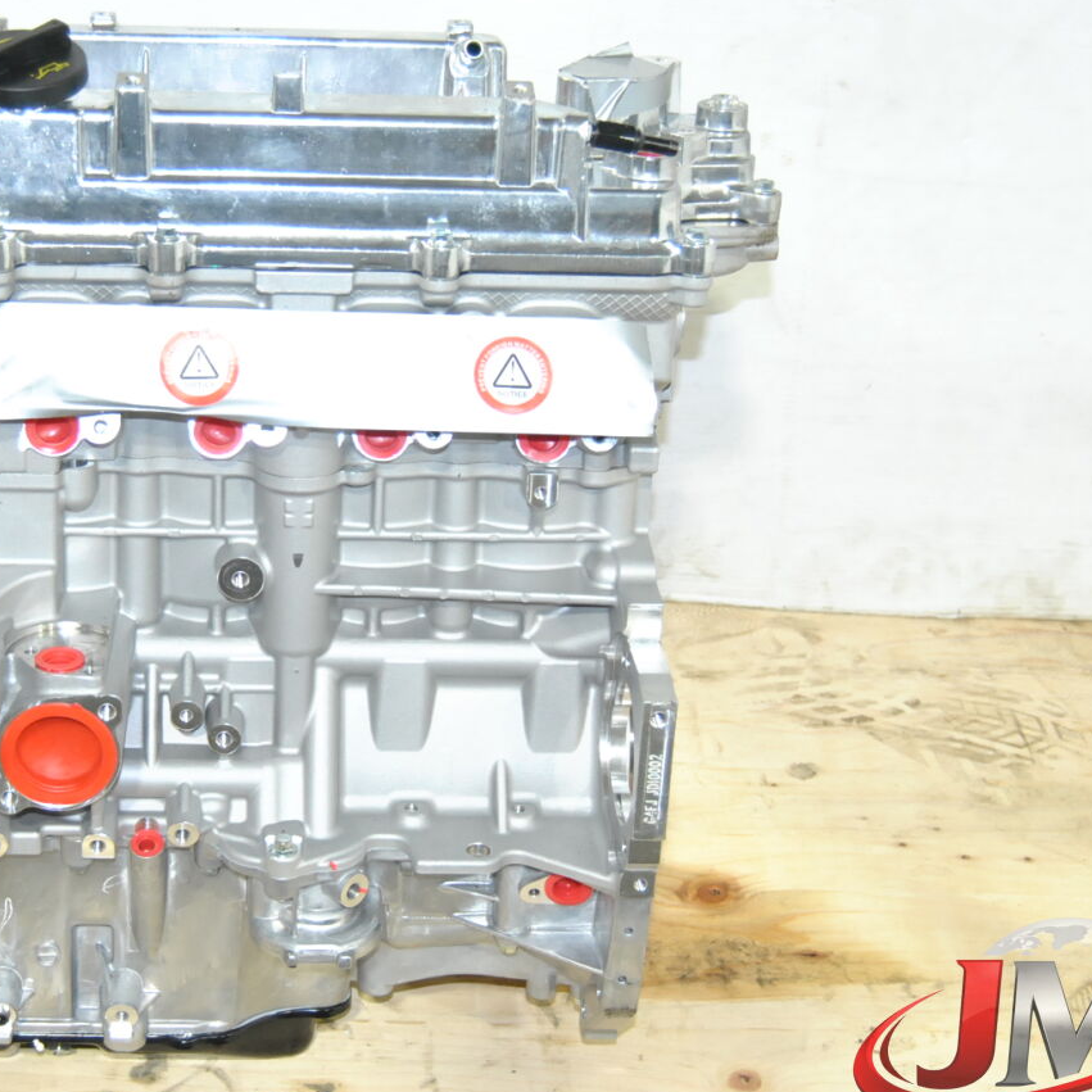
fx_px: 2570
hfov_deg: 23.8
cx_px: 309
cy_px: 495
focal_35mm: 72
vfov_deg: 24.0
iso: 800
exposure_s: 1/60
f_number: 5
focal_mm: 30
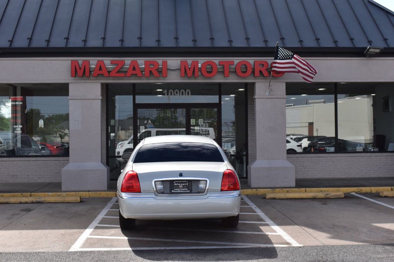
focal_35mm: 46
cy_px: 131
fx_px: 509
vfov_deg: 28.9
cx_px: 197
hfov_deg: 42.3
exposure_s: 1/400
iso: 400
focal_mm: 31
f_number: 11
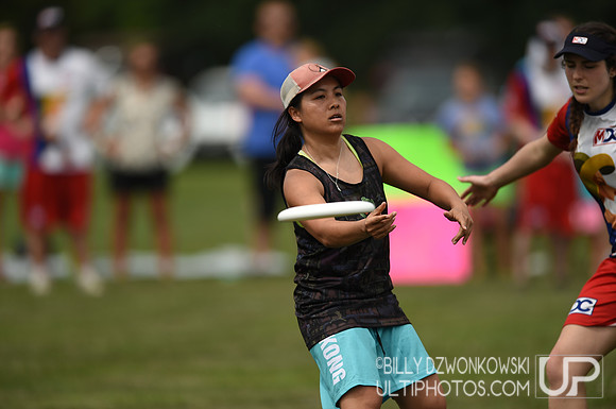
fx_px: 6835
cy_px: 204
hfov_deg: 5.2
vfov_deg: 3.4
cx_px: 308
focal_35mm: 400
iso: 100
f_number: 2.8
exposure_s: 1/2500
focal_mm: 400
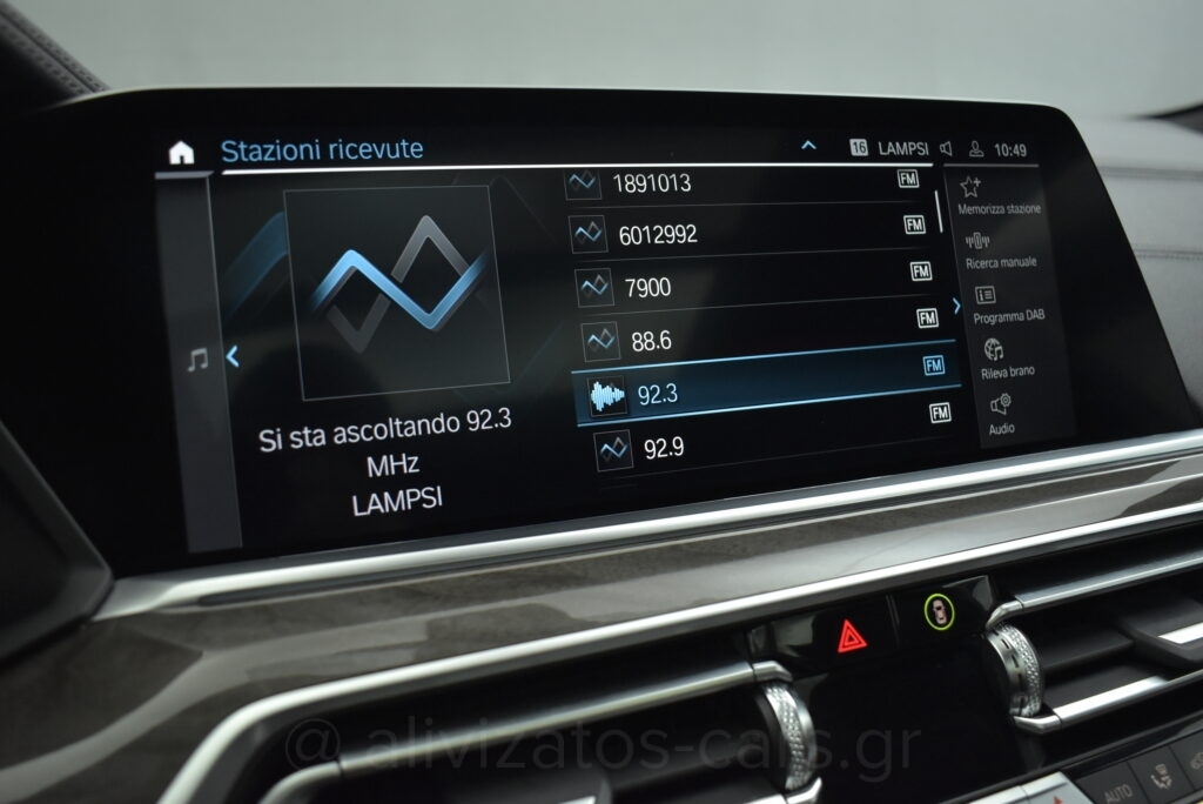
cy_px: 402
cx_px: 602
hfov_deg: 59.5
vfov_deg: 41.8
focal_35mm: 32
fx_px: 1053
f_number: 3.8
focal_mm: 21
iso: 1600
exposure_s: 1/100
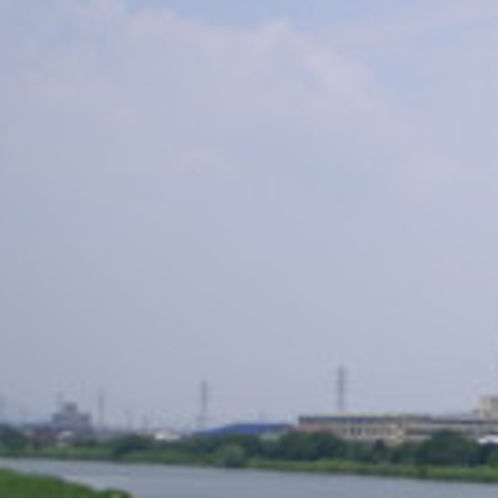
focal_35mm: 112
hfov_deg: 15.1
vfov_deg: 15.4
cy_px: 443
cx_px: 553
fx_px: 1823
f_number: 4.6
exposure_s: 1/500
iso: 64
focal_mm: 6.3
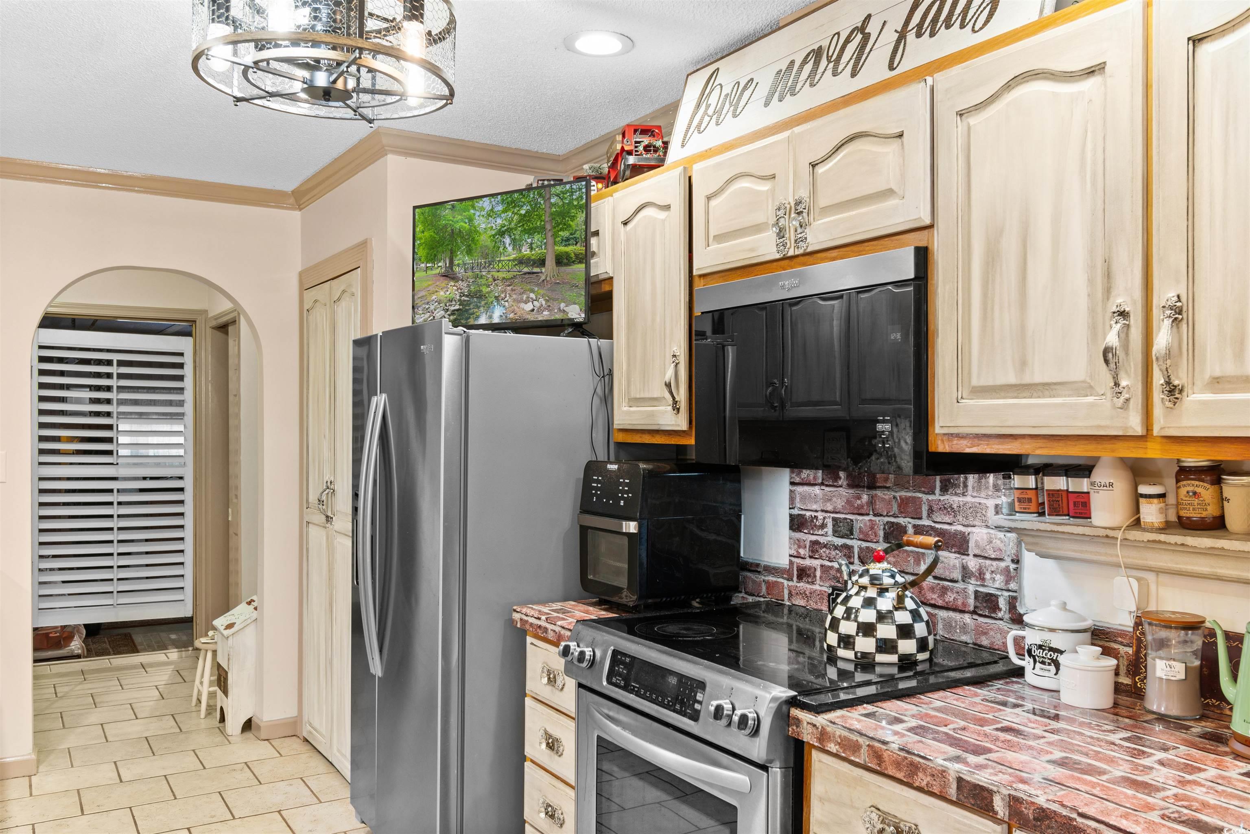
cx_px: 625
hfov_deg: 61.9
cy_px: 417
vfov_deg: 43.6
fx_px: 1042
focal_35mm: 30
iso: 100
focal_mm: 20
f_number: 5.6
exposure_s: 1.6
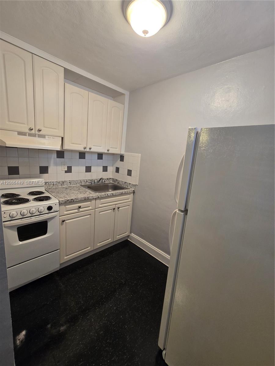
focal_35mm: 13
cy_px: 183
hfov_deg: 89.9
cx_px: 138
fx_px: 138
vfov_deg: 106.2
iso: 160
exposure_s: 1/60
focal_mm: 2.2
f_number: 2.2
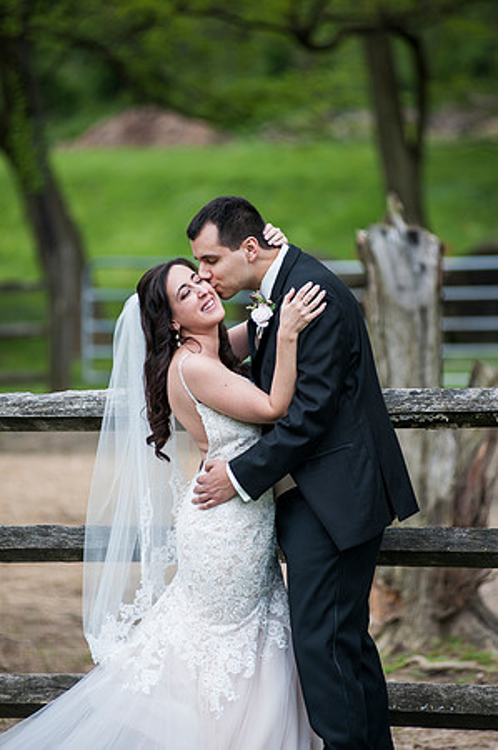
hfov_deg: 6.9
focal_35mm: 200
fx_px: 4159
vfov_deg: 10.3
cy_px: 375
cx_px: 249
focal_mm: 200
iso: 200
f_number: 3.2
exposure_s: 1/1250
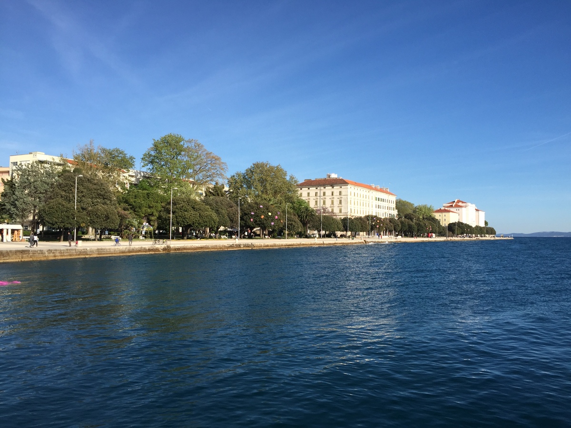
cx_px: 286
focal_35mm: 29
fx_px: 478
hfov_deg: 61.7
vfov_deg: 48.2
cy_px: 214
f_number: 2.2
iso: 32
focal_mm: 4.15
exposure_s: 1/2083
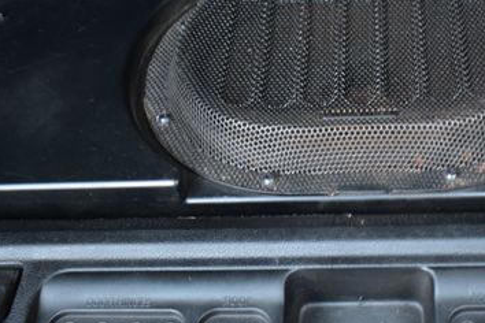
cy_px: 203
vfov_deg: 23.8
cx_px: 367
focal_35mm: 57
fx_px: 767
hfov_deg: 34.3
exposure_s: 1/10
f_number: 3.8
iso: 1600
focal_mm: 21
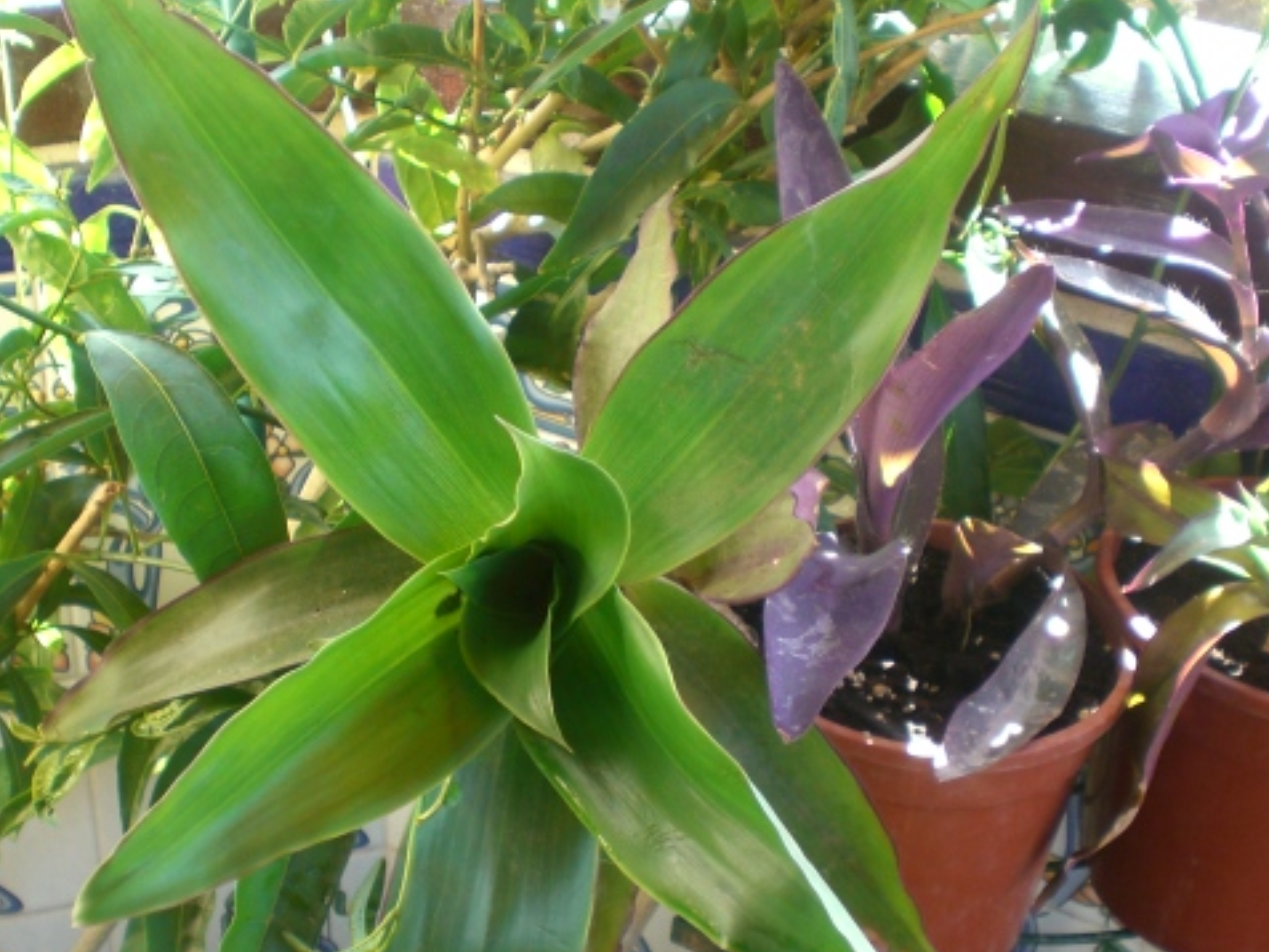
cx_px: 575
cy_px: 598
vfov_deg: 28.5
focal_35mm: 51
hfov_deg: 37.5
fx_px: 1870
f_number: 3.1
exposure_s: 1/60
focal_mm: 6.3
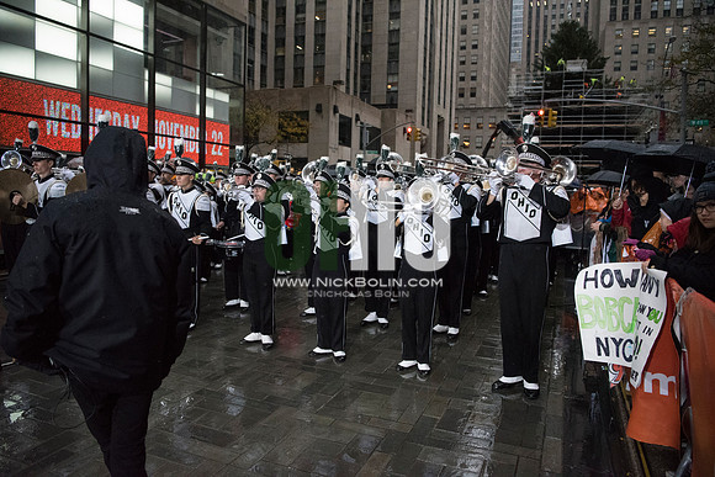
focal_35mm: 27
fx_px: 536
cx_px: 358
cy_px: 238
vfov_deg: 48.0
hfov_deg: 67.4
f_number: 2.8
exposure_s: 1/4000
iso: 10000
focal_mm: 27
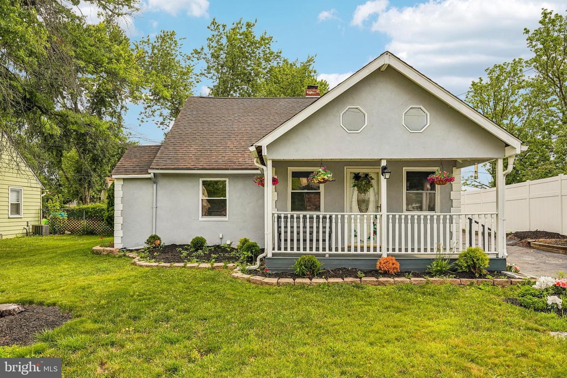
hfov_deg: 73.7
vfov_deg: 53.1
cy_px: 189
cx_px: 284
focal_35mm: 24
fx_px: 378
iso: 500
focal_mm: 24
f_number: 8
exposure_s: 1/800
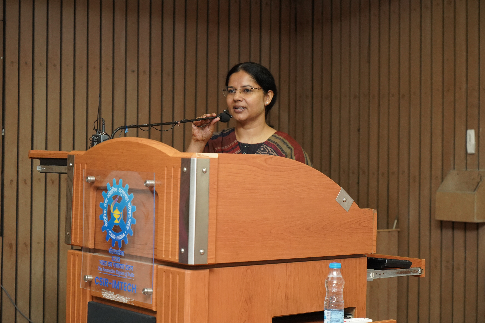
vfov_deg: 19.5
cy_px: 162
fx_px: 943
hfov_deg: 28.8
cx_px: 242
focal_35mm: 70
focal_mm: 70
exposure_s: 1/80
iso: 4000
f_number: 5.6
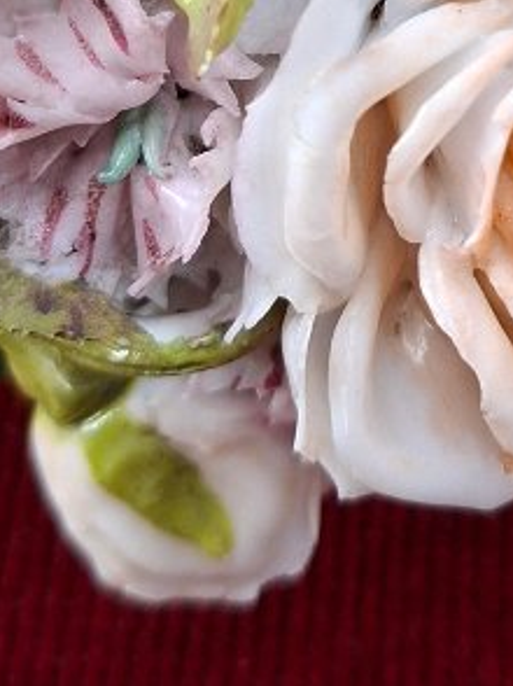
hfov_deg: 15.4
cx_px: 504
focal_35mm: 94
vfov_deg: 19.7
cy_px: -133
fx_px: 1860
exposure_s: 1/100
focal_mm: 5.54
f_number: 1.8
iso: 125
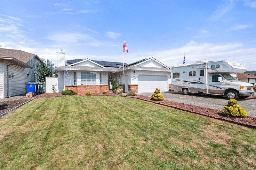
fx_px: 107
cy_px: 85
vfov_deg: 77.3
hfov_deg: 100.4
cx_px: 128
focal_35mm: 15
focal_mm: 10
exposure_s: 1/800
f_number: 9
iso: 250
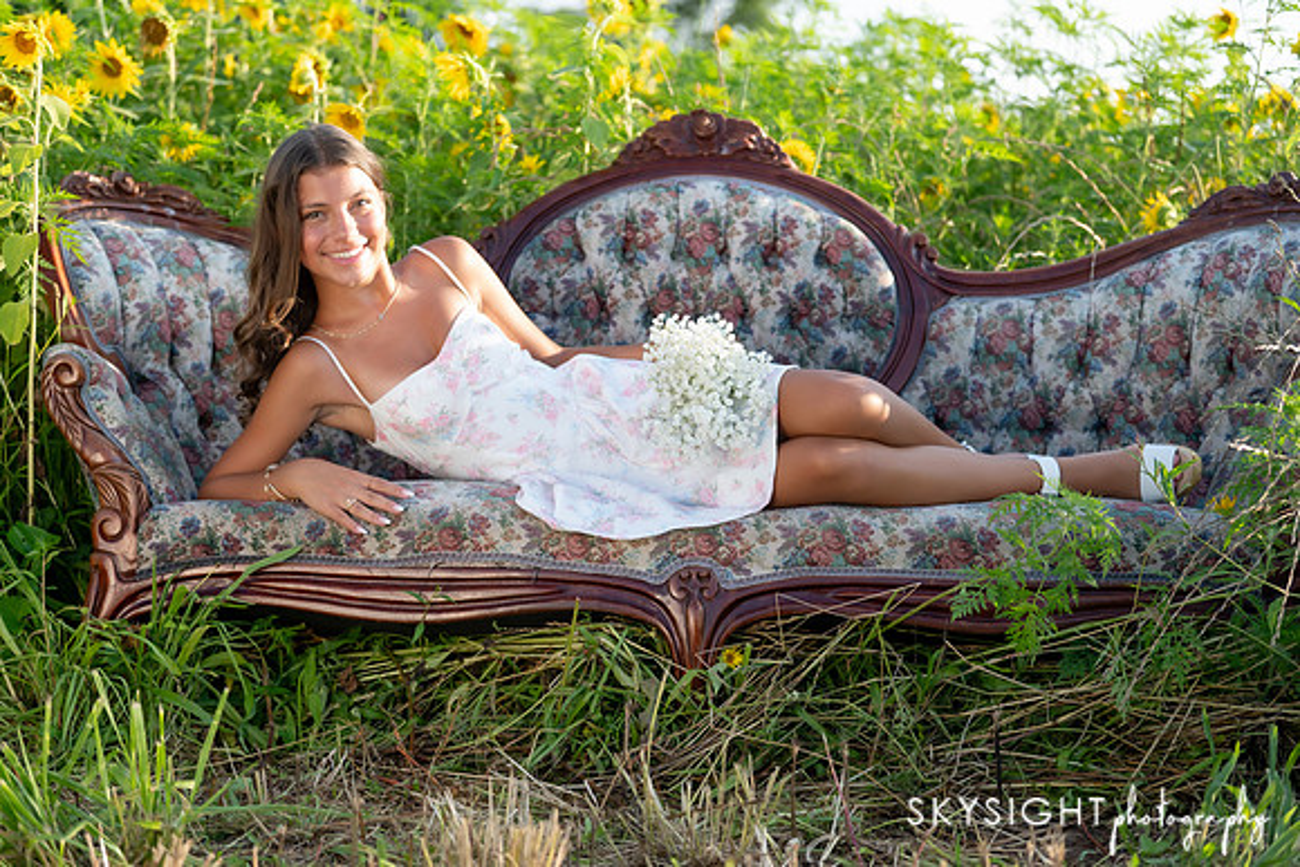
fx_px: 2528
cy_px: 434
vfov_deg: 19.5
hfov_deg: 28.8
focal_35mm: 70
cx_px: 650
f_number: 3.2
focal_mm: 70
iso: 320
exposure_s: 1/1000
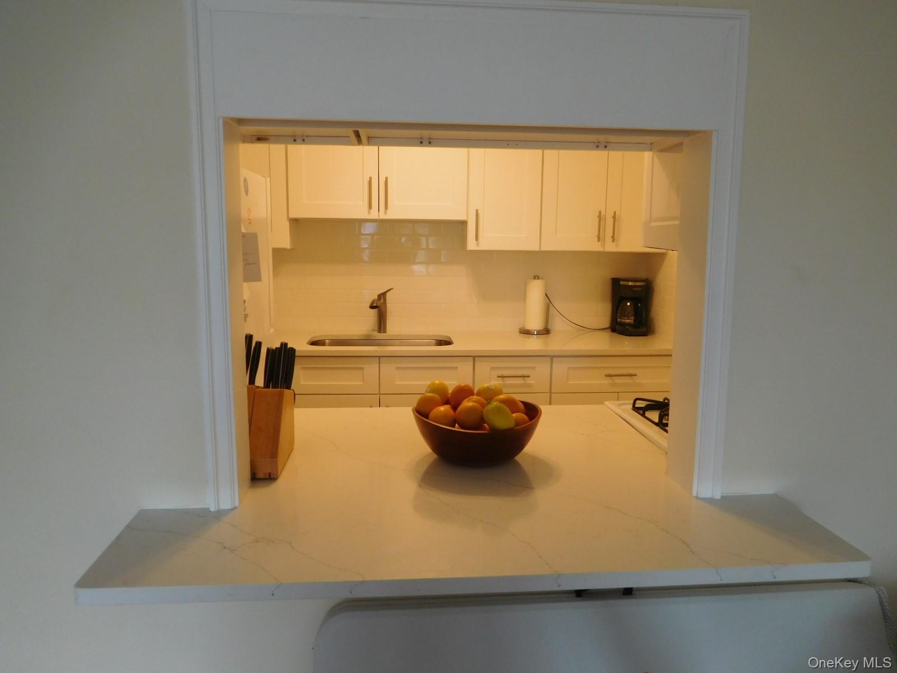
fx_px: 648
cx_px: 448
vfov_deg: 54.9
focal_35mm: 25
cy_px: 336
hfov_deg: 69.4
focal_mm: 4.5
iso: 180
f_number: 3.4
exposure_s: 1/30
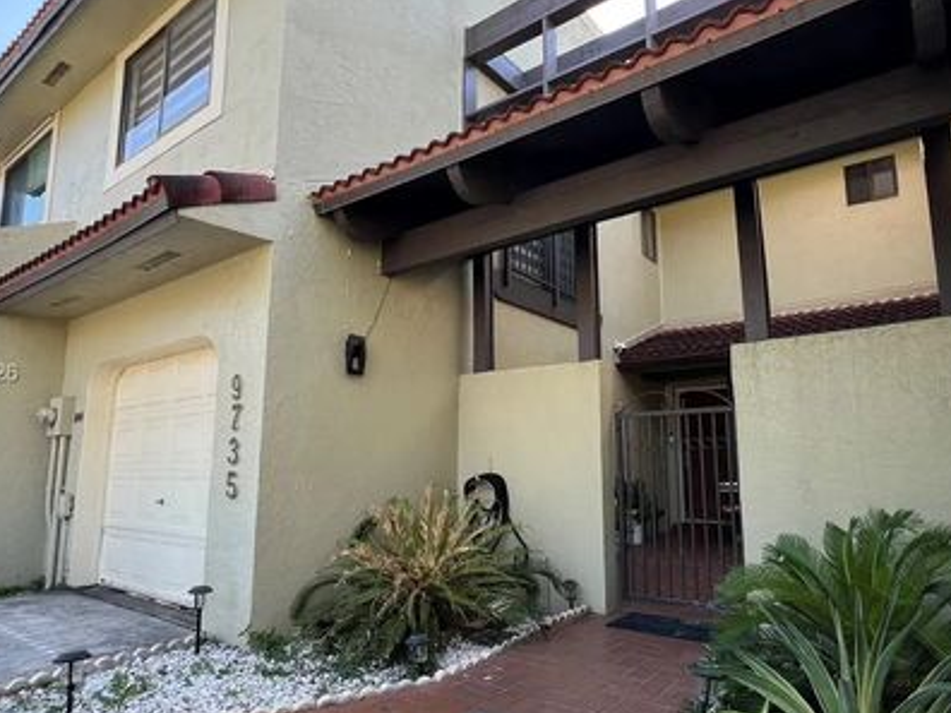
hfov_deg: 79.0
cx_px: 488
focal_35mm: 21
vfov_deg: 63.4
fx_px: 577
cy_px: 375
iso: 32
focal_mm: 1.57
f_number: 1.8
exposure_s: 1/144
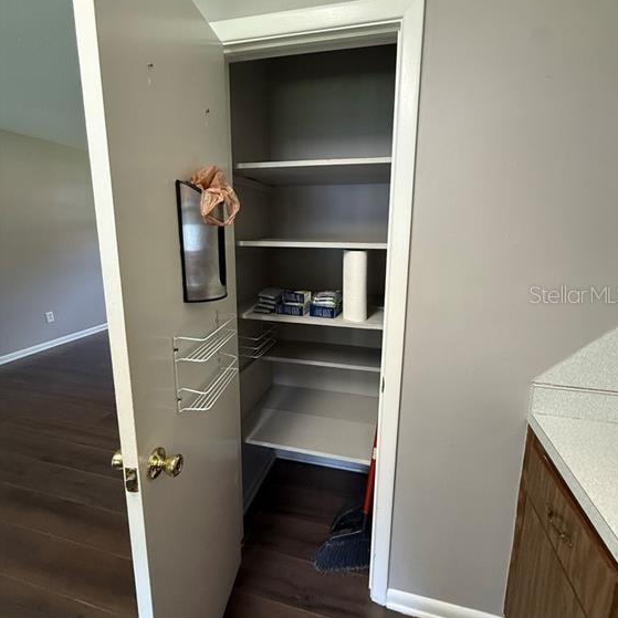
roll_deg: -1.3
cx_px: 315
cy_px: 294
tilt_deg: -9.8
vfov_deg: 83.9
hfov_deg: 84.0
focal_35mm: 17
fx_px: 343
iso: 500
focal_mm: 2.22
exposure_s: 1/60
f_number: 2.2
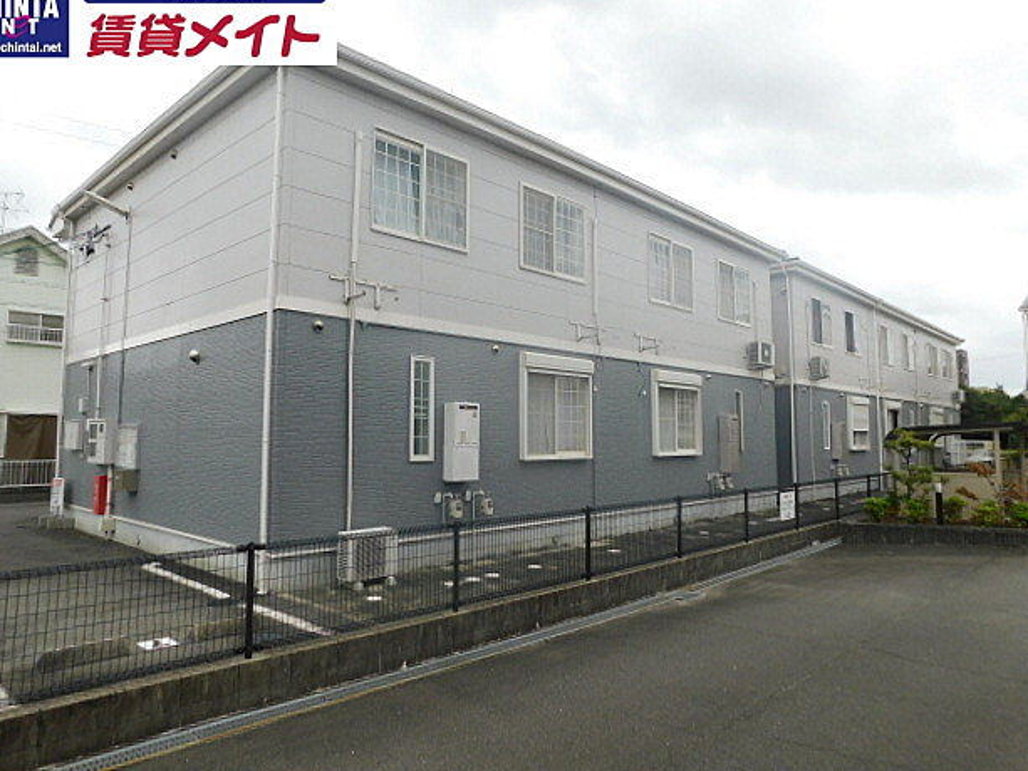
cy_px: 374
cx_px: 496
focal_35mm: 24
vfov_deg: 56.8
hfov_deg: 71.6
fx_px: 713
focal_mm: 4
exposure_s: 1/500
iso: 125
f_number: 3
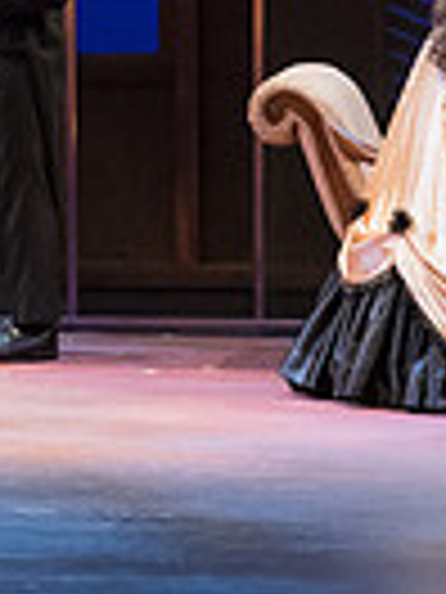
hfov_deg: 2.9
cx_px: -342
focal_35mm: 517
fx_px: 8882
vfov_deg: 3.8
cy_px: -115
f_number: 3.5
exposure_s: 1/400
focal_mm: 122
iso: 4000
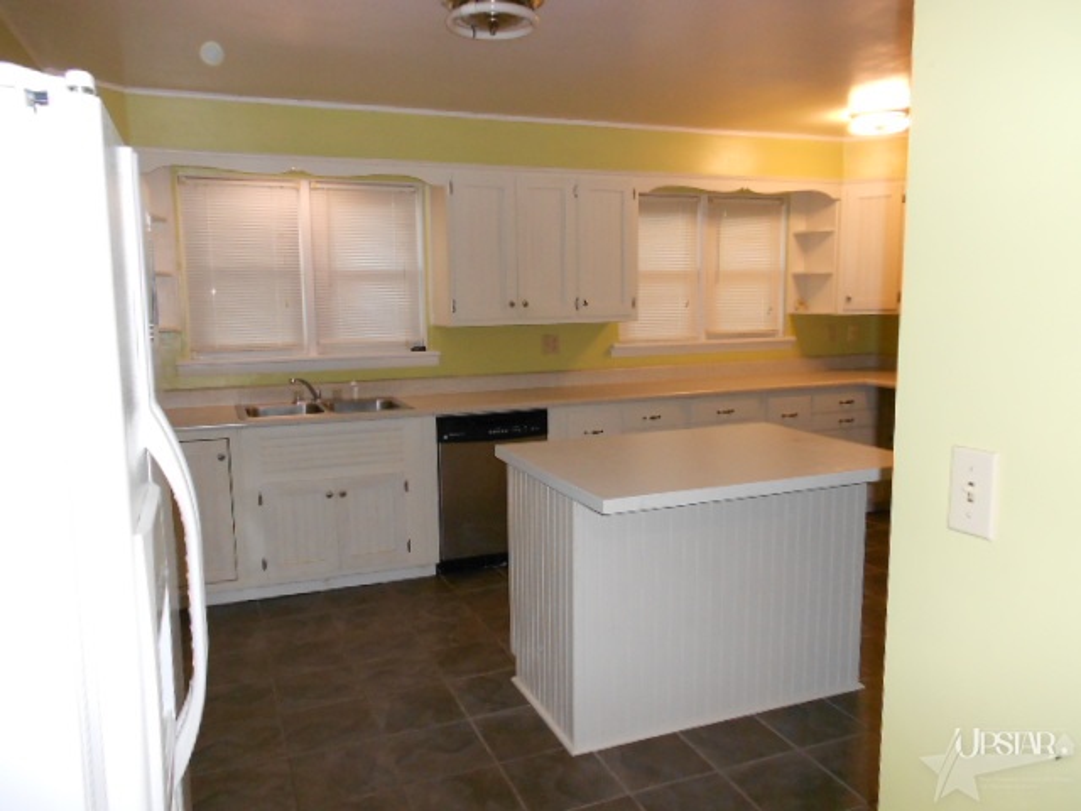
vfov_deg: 53.1
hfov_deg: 67.3
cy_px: 406
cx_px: 540
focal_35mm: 26
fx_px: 812
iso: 250
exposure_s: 1/25
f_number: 3.2
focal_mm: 4.6
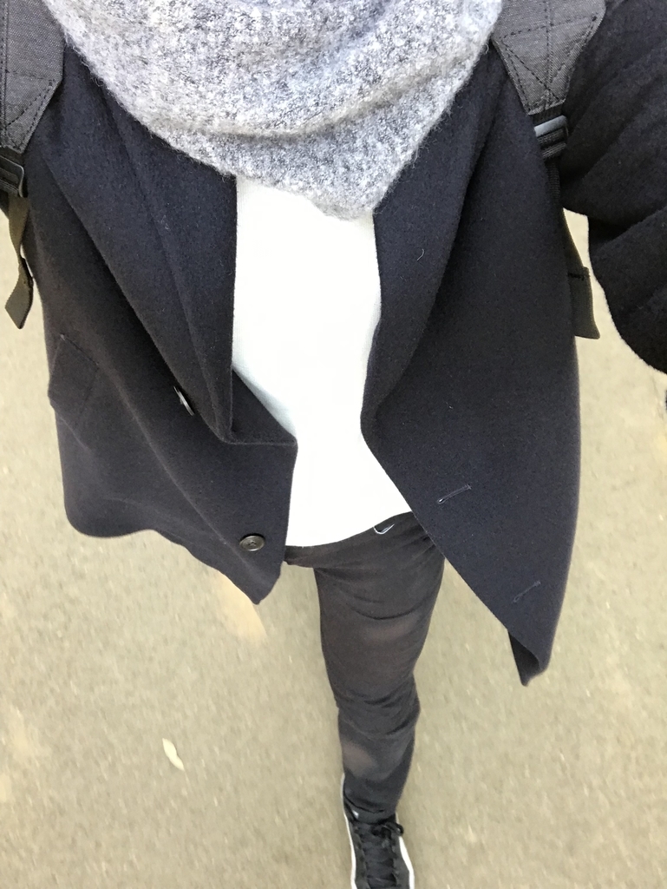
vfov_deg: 56.8
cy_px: 444
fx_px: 821
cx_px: 334
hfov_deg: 44.2
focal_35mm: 32
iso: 40
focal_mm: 2.87
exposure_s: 1/30
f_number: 2.2
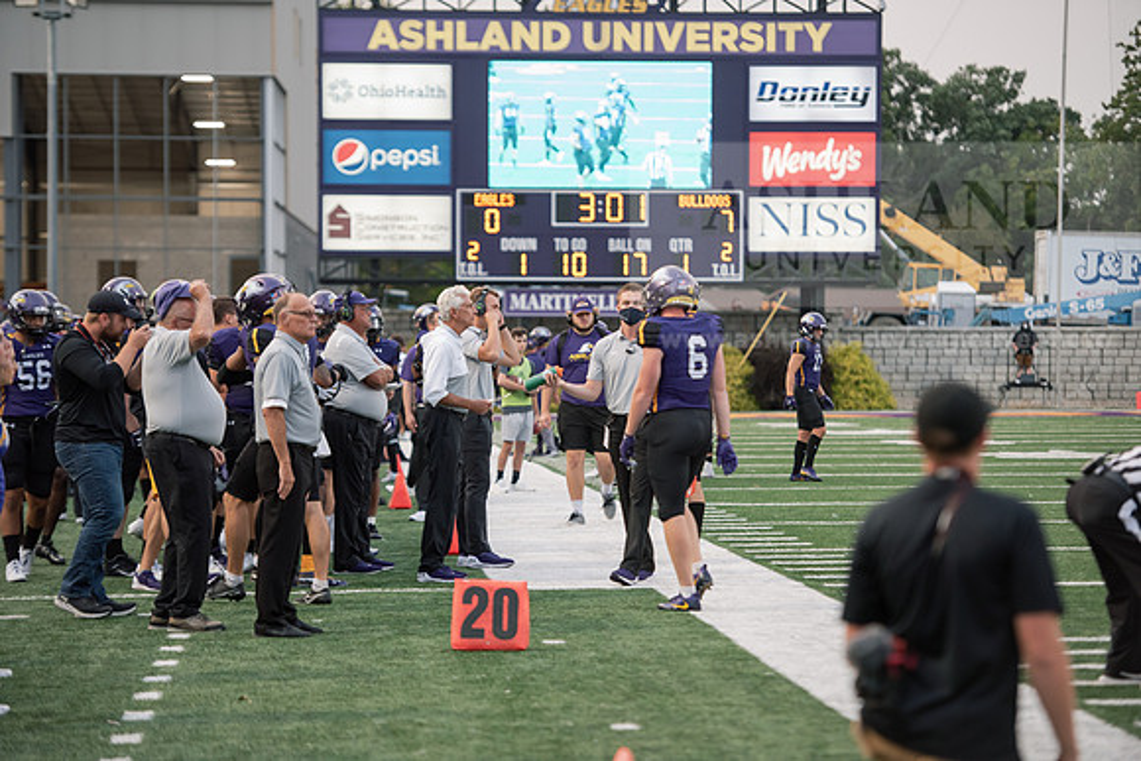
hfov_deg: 15.8
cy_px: 380
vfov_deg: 10.6
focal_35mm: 130
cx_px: 570
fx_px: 4121
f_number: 2.8
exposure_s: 1/800
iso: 1600
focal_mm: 130
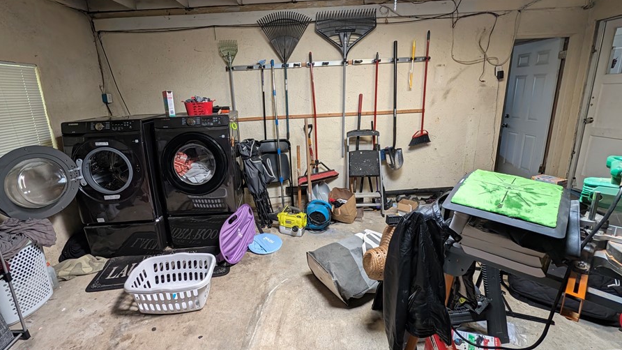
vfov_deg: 70.4
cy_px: 158
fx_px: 247
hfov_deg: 102.6
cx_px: 276
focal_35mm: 15
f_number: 1.7
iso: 137
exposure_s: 1/120
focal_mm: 2.02
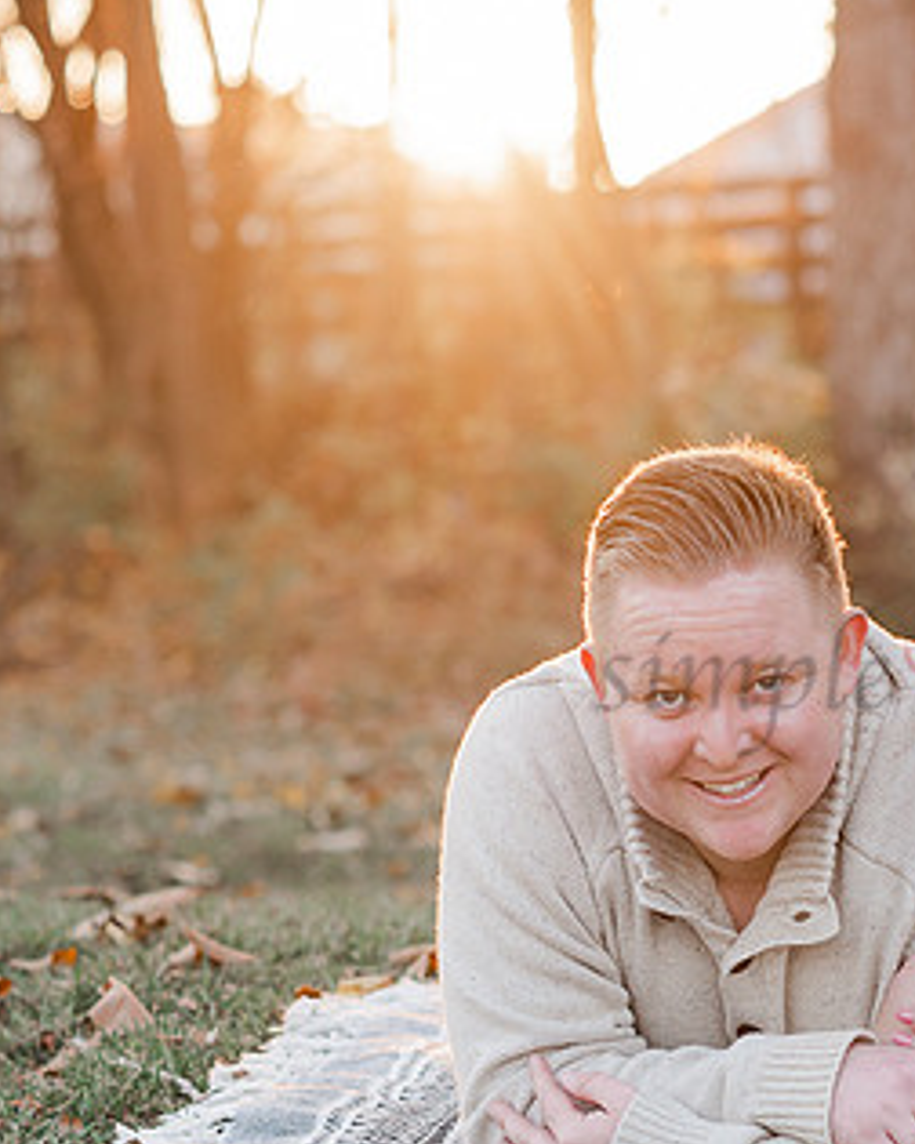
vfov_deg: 10.9
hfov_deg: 8.7
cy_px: 670
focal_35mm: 177
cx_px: 877
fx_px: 5992
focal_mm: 85
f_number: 3.5
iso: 400
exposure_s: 1/320
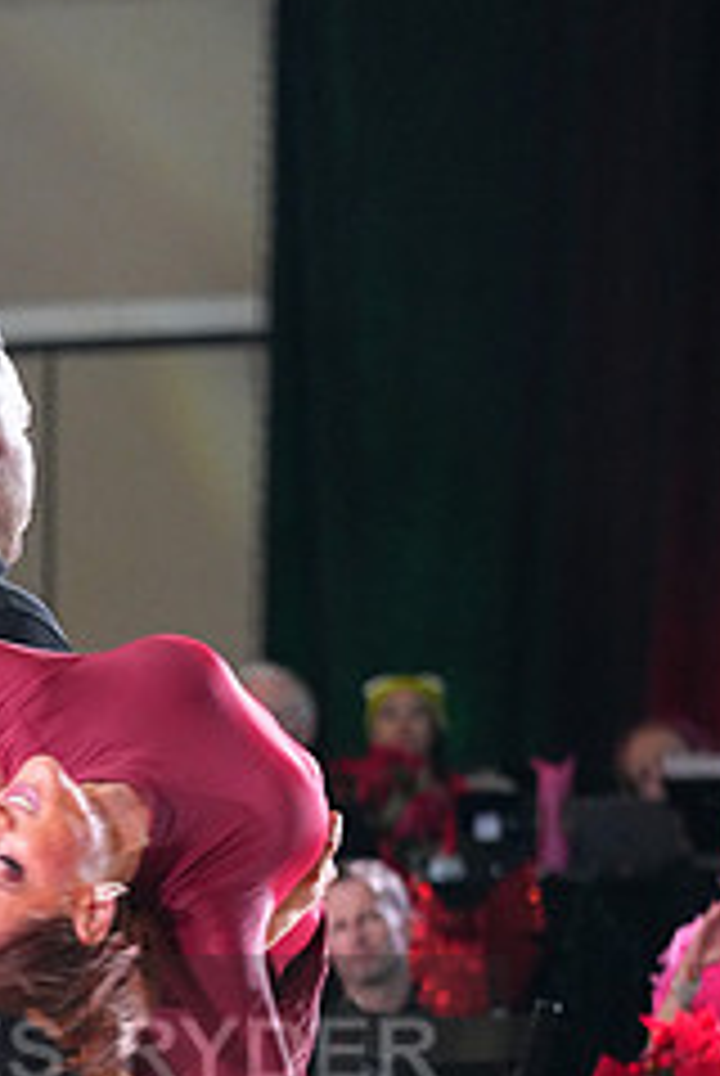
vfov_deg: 5.7
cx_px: -110
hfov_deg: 3.8
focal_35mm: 361
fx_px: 10798
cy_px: 1108
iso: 6400
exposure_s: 1/400
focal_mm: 149
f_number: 4
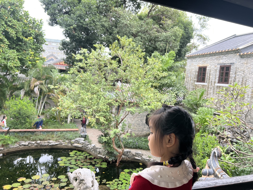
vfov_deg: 53.1
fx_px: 190
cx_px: 126
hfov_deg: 67.3
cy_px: 95
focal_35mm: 26
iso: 50
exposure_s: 1/121
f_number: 1.5
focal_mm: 5.7
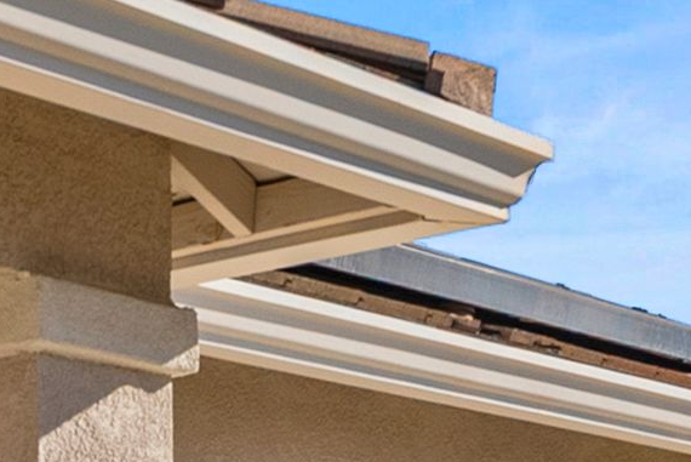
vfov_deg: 10.7
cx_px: 16
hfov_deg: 16.9
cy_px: 863
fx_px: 2286
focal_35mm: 119
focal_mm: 16
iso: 400
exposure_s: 1/250
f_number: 9
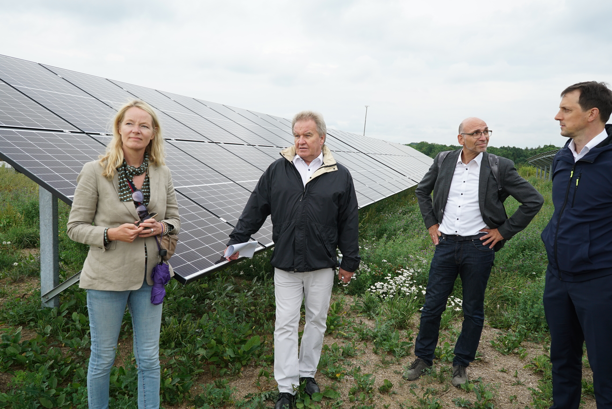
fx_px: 493
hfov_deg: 63.6
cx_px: 306
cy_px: 204
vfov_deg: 45.0
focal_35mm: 29
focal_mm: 29
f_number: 9
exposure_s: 1/250
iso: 500
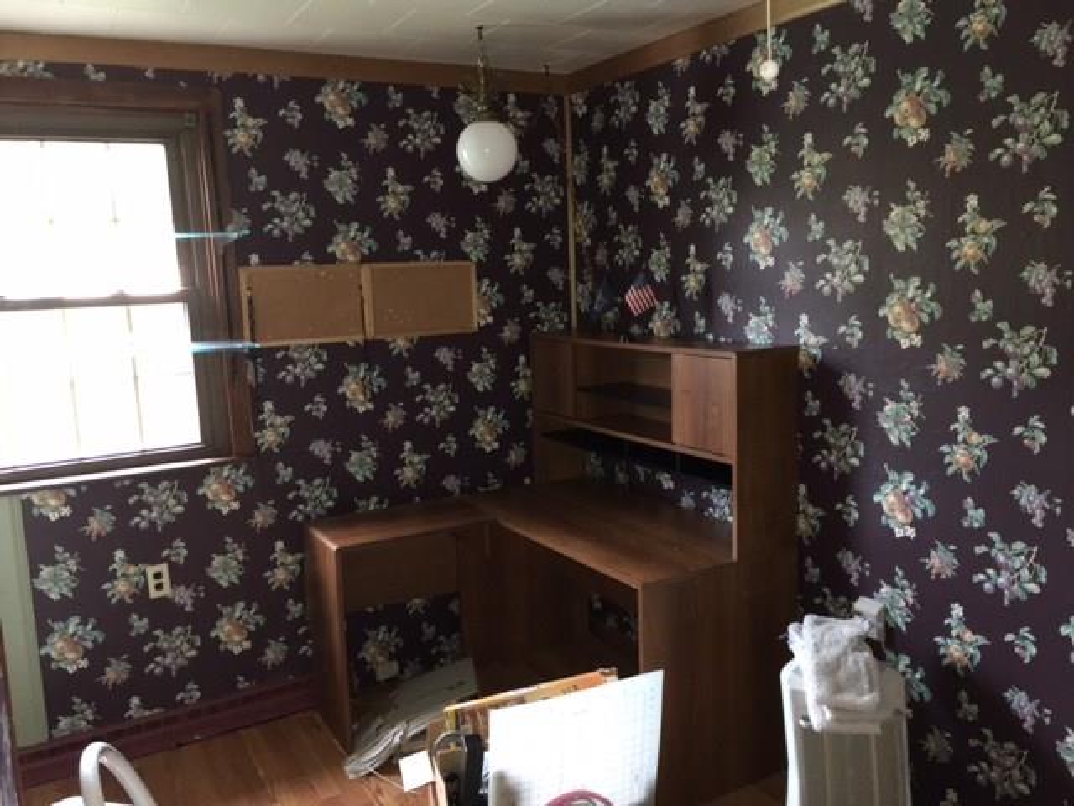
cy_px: 403
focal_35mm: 29
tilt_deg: -7.8
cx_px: 537
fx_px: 900
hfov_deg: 61.7
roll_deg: +2.5
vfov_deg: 48.2
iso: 250
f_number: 2.2
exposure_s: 1/16
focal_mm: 4.15
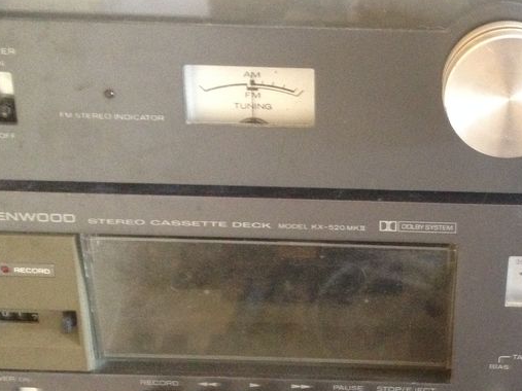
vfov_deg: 21.3
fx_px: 1040
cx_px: 389
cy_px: 192
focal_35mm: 69
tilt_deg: -25.7
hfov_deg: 27.8
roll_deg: -1.4
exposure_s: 1/20
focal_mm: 4.28
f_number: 2.4
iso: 400
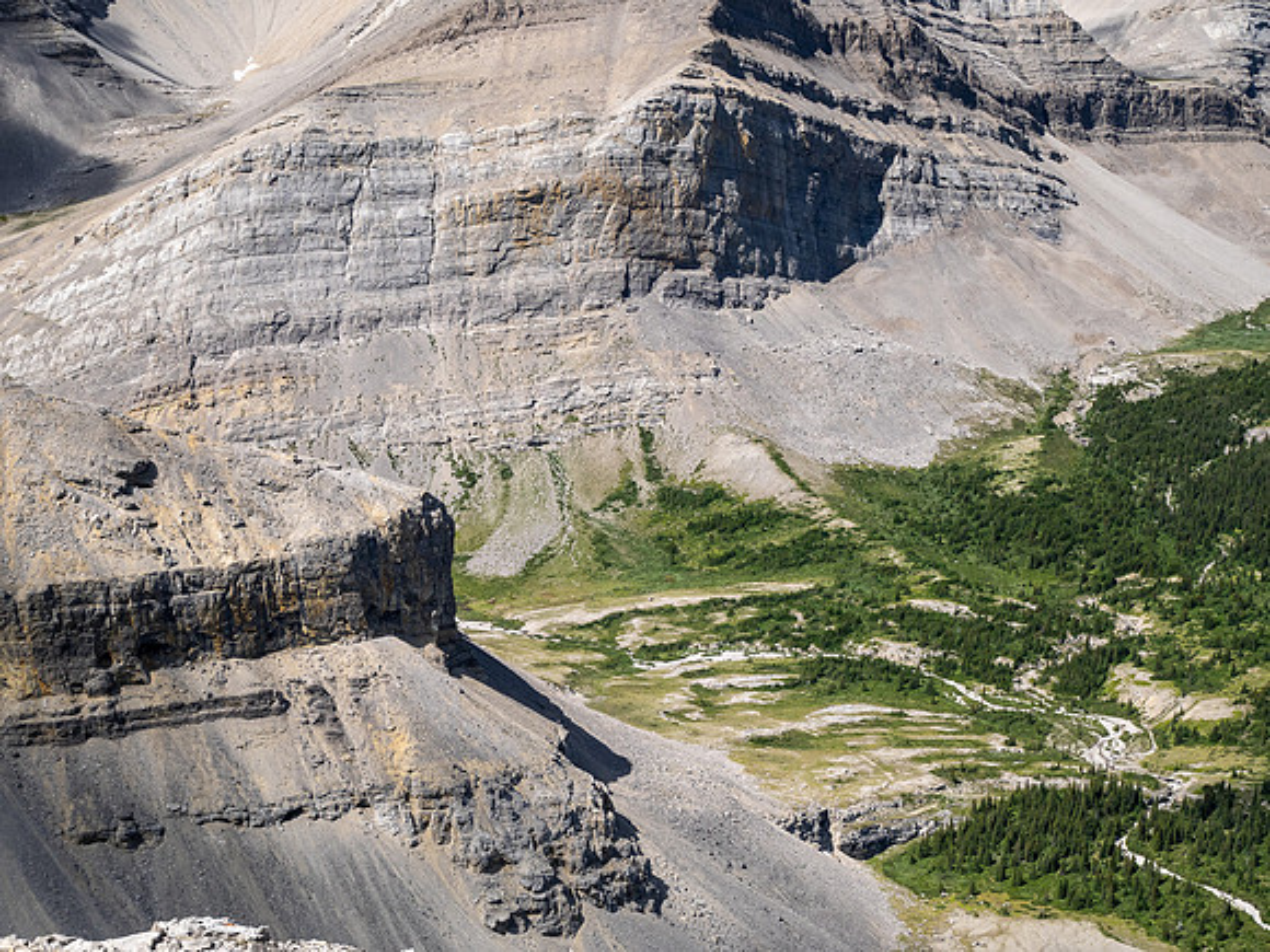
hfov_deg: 30.3
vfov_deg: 22.9
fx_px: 2348
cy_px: 476
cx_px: 635
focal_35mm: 64
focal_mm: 32
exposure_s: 1/200
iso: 200
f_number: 8
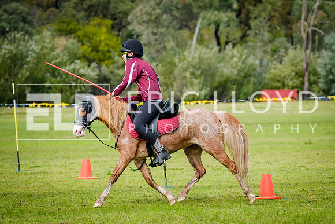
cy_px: 110
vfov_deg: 5.5
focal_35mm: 250
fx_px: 2323
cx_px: 198
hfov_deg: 8.2
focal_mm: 140
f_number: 3.6
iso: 250
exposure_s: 1/1400
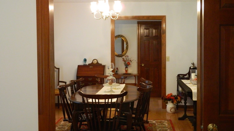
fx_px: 323
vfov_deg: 23.1
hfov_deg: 39.9
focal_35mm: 52
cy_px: 61
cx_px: 116
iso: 400
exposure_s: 1/13
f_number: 3.6
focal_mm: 8.4
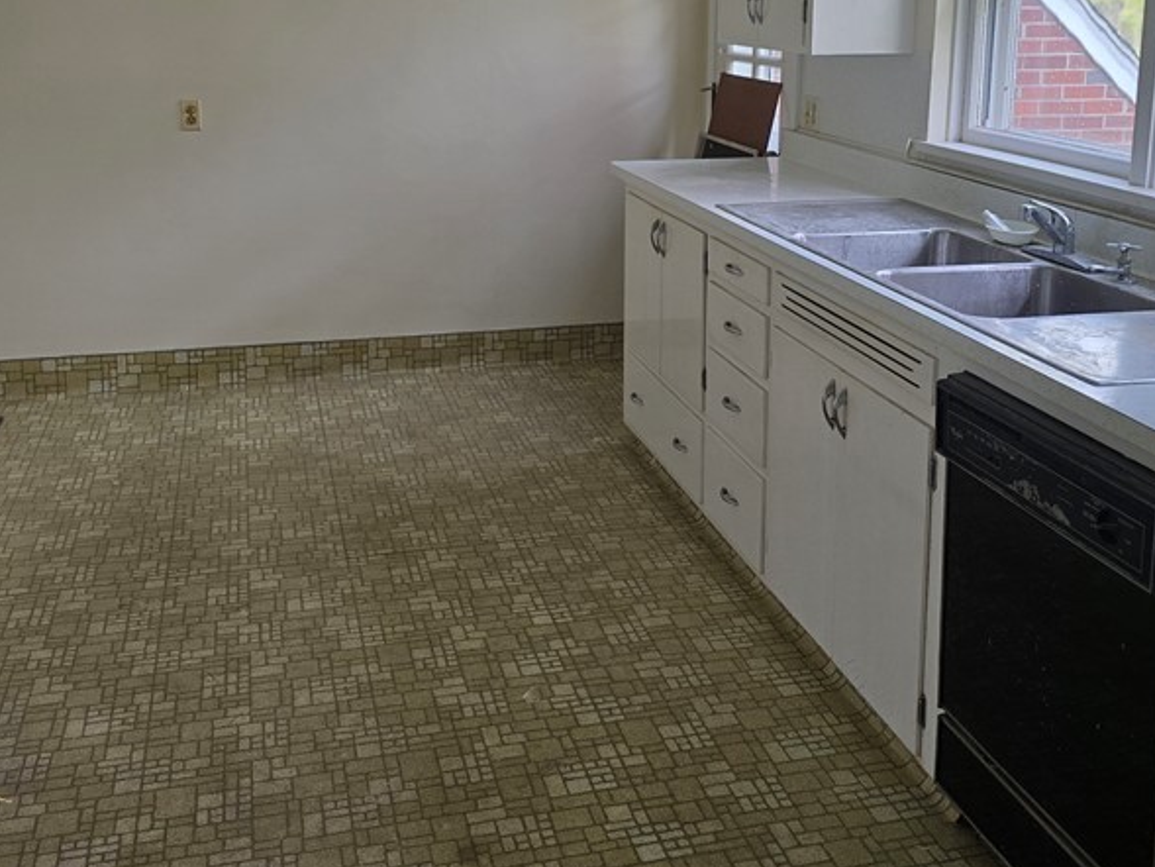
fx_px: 1335
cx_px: 616
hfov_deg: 46.8
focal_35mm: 40
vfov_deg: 35.3
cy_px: 235
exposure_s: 1/359
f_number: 1.7
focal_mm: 6.3
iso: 320
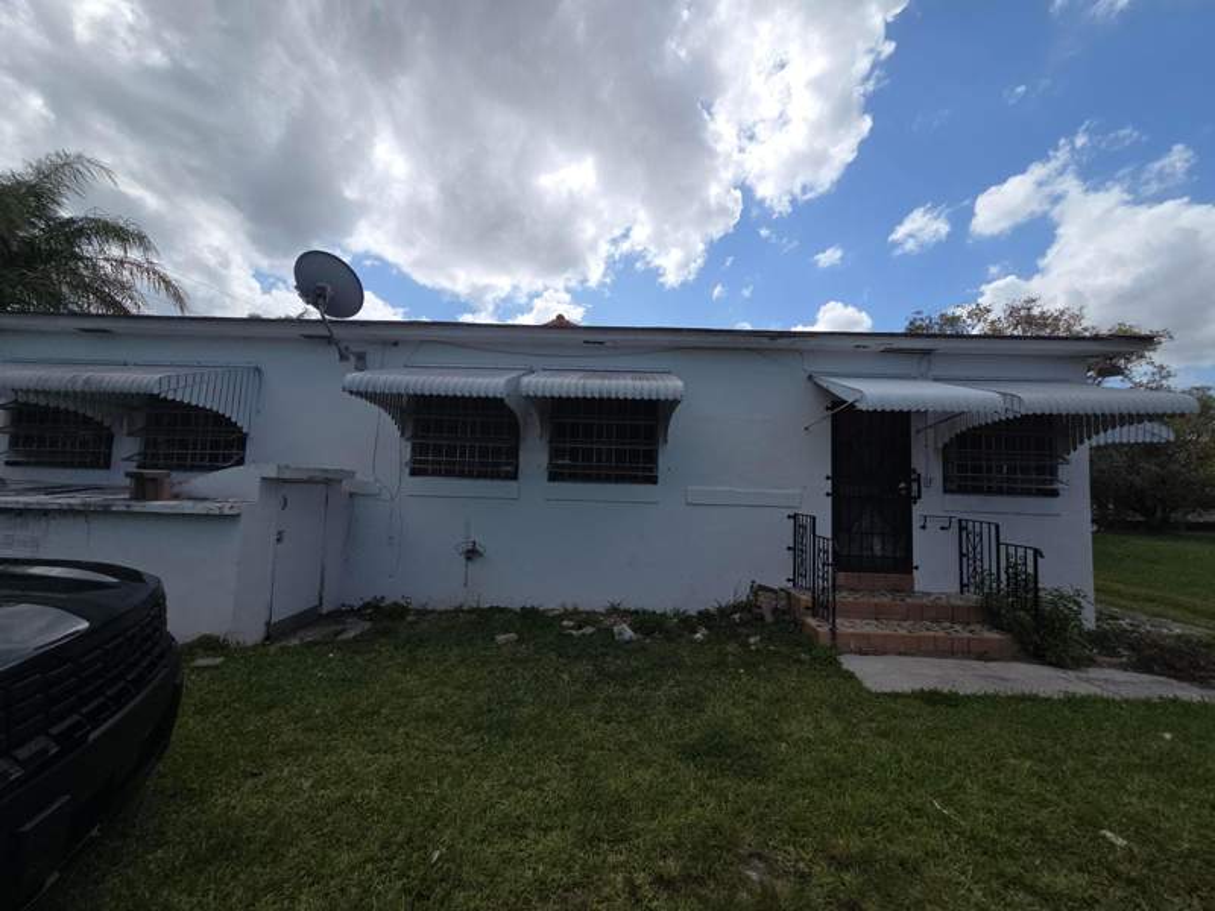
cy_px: 456
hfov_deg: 106.2
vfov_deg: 89.9
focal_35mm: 13
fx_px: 456
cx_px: 608
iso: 50
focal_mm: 2.2
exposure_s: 1/3399
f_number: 2.2
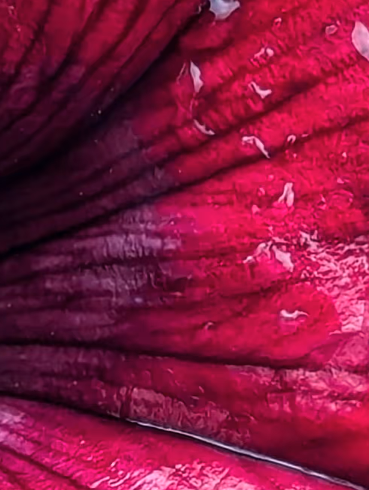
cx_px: 54
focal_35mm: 75
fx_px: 1064
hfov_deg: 19.4
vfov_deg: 25.5
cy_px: 389
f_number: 1.9
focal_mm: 6.81
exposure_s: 1/250
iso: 67
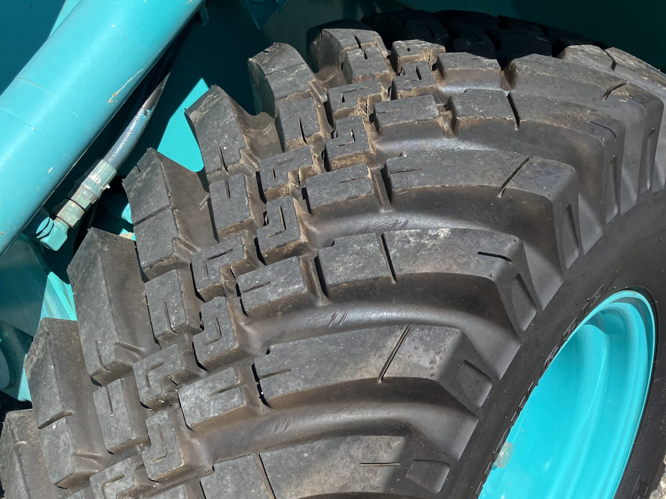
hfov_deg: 39.7
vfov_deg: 30.6
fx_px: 904
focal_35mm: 47
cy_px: 340
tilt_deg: -41.5
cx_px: 471
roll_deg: +0.3
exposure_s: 1/1350
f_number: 1.8
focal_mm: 3.99
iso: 32
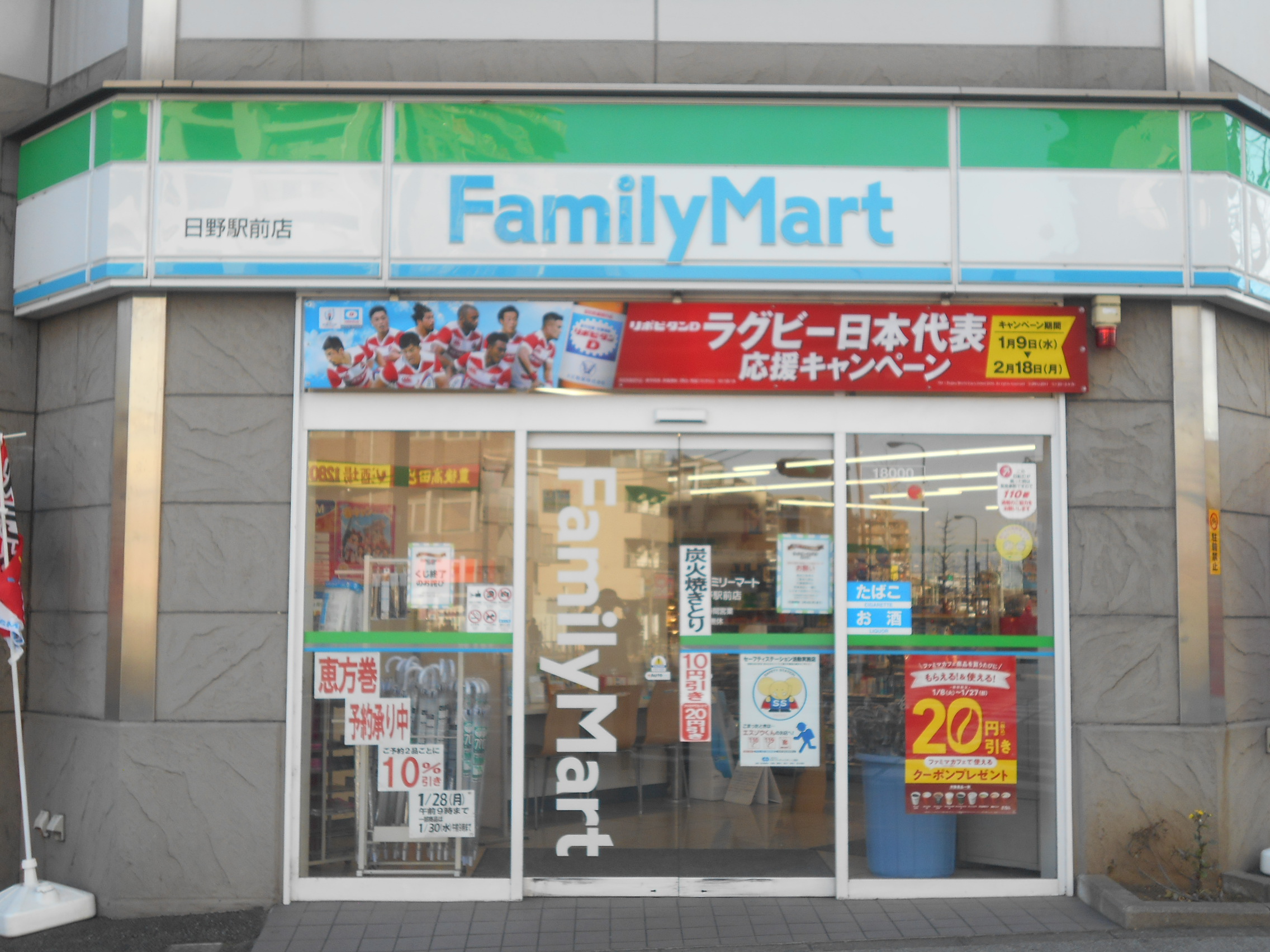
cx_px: 635
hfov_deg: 42.9
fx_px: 1614
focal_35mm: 44
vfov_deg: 32.9
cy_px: 476
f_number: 4.2
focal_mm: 7.7
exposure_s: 1/100
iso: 80
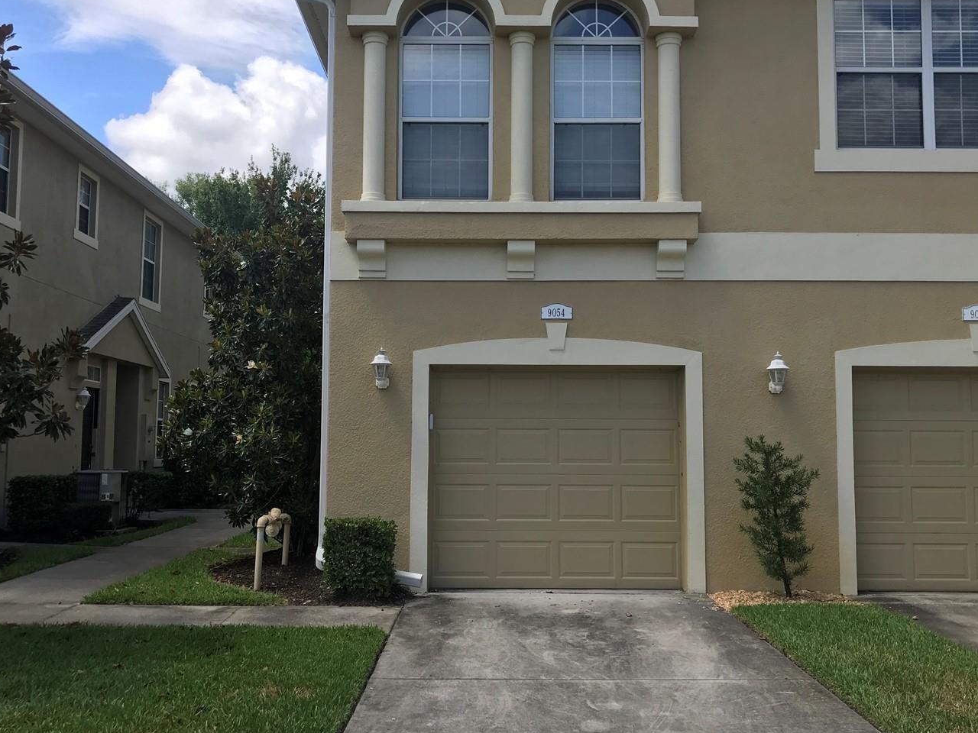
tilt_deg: +6.5
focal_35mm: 35
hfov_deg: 52.6
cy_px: 368
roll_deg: -0.3
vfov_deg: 40.7
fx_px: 989
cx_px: 504
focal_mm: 3.99
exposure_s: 1/1312
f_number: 1.8
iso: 20
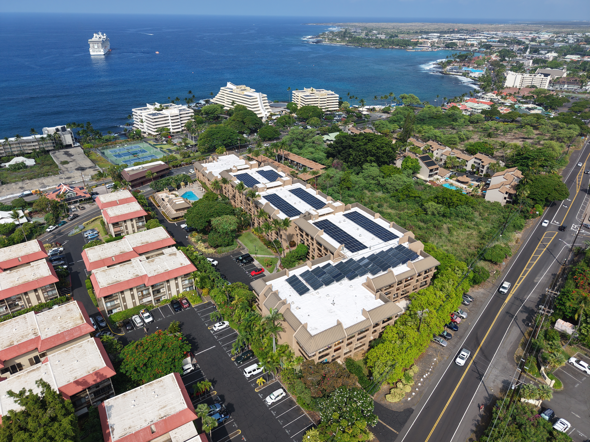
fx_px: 409
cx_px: 295
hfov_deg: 71.6
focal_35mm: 24
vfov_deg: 56.8
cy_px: 221
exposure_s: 1/5000
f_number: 1.8
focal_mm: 8.67
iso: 160
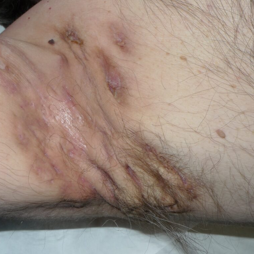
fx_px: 432
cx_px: 86
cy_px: 127
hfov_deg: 32.5
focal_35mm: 52
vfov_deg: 32.8
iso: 100
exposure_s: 1/80
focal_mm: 9.3
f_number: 8
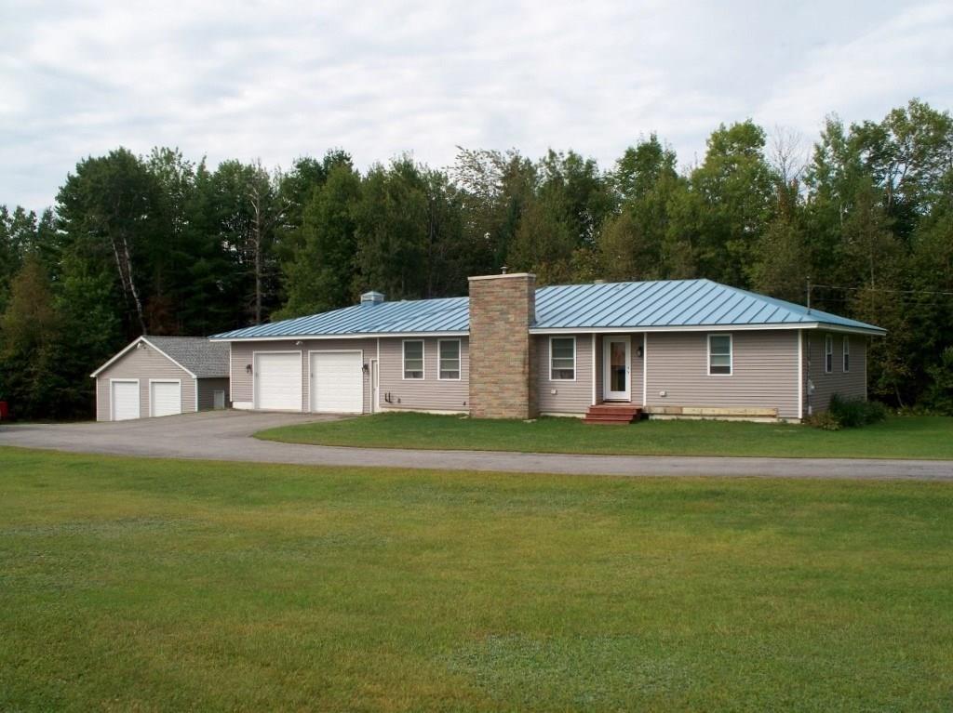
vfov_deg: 39.6
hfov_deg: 51.4
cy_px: 356
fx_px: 991
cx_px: 476
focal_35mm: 36
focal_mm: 7.54
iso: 64
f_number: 5
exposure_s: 1/250
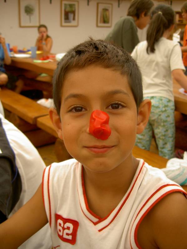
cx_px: 94
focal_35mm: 39
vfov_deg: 47.9
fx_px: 281
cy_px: 124
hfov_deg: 36.8
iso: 100
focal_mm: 8
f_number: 2.8
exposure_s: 1/125
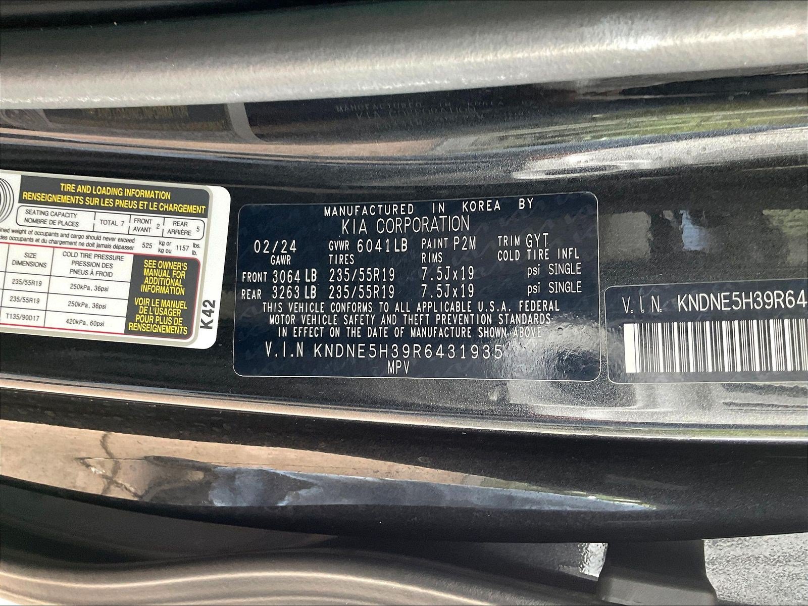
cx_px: 404
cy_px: 303
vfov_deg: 48.2
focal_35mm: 29
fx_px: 677
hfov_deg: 61.7
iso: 100
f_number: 1.8
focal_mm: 3
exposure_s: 1/60
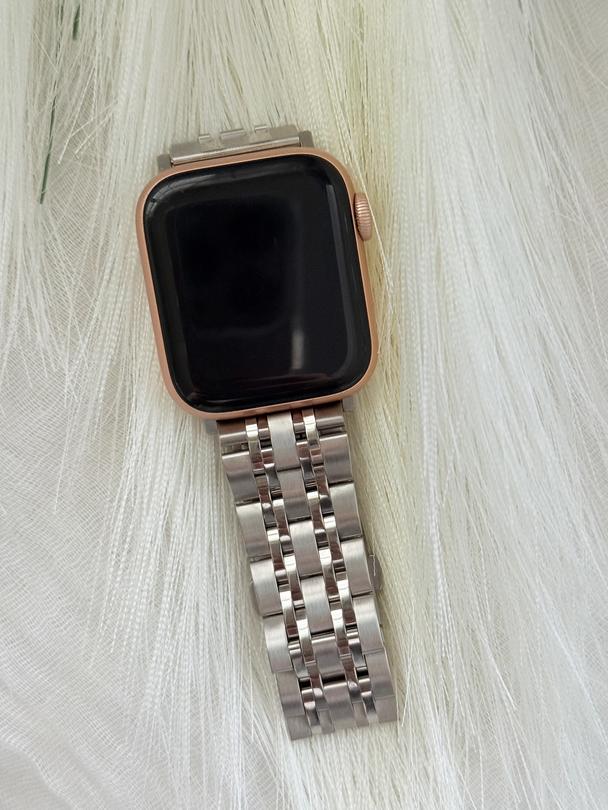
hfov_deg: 30.3
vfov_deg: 39.7
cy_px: 405
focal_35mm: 48
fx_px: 1124
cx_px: 304
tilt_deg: -88.5
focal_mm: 6.8
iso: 500
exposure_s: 1/39
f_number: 1.8
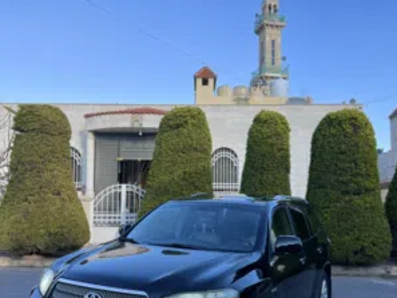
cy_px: 179
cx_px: 199
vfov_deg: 40.5
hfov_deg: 52.6
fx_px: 402
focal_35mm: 35
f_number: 1.5
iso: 50
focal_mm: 5.7
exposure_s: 1/1838
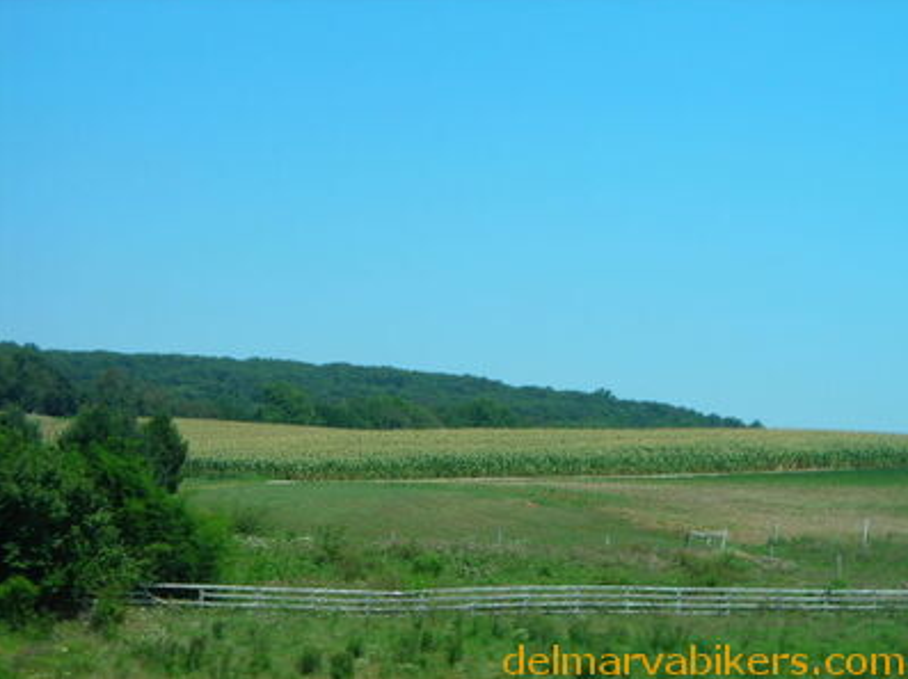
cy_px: 338
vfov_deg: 12.6
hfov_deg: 16.8
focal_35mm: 117
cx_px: 455
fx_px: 3066
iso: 50
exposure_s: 1/234
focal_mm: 19.2
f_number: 5.3
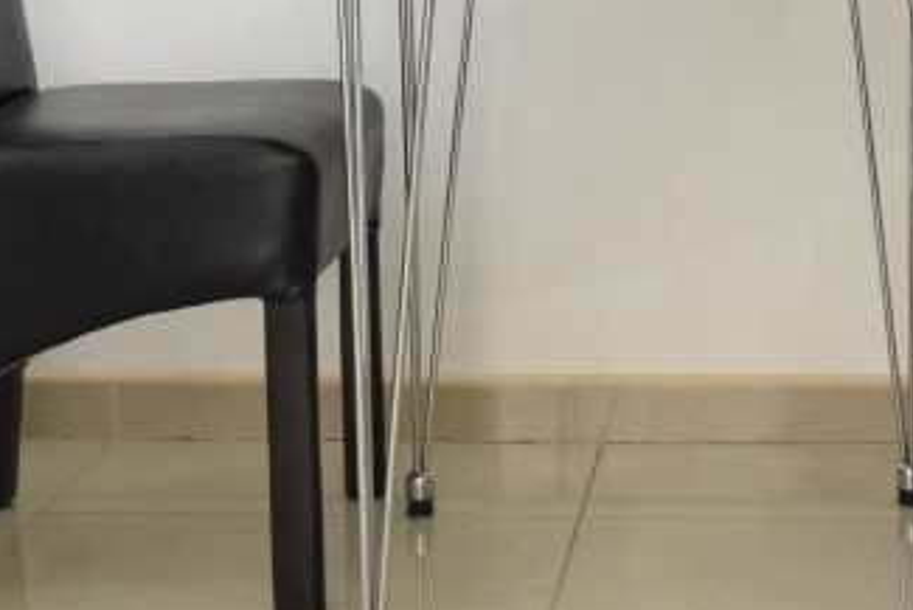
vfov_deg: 15.4
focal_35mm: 85
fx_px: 2157
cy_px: -170
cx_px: 618
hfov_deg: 23.8
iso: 3200
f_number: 8
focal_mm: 18
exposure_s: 1/60
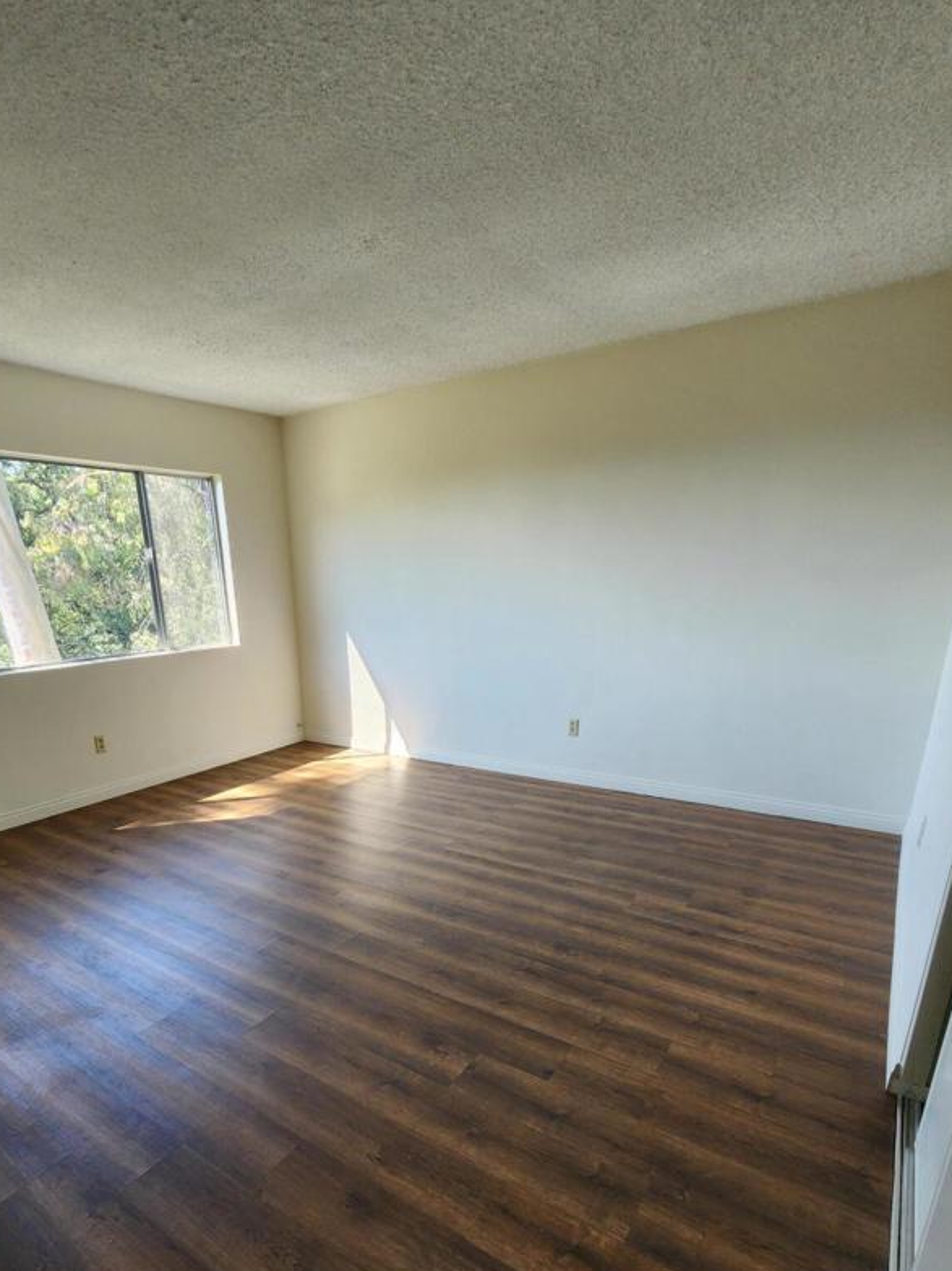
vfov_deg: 89.1
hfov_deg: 74.2
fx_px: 624
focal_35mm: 17
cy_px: 800
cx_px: 397
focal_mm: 2.2
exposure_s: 1/120
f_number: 2.2
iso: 80
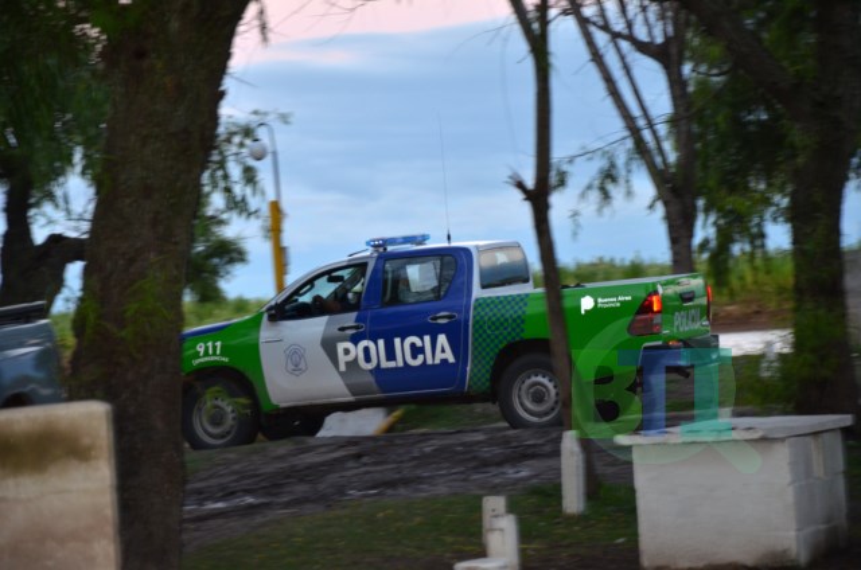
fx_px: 3759
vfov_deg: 8.7
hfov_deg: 13.1
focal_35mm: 158
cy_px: 285
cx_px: 430
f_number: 5.6
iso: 800
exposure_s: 1/60
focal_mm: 105
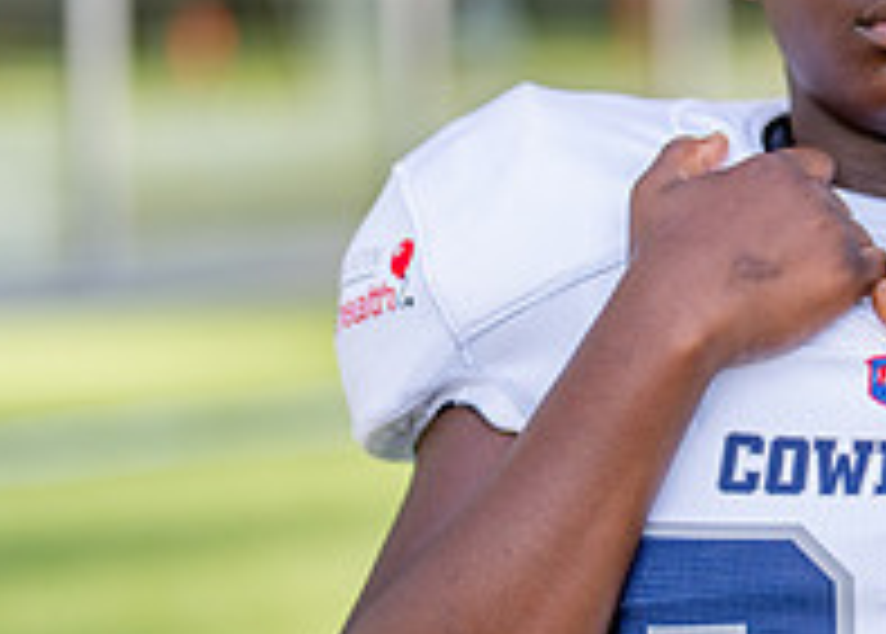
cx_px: 963
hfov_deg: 12.2
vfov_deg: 8.9
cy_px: 328
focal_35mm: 162
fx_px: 4079
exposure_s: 1/1600
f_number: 1.2
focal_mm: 50
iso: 100
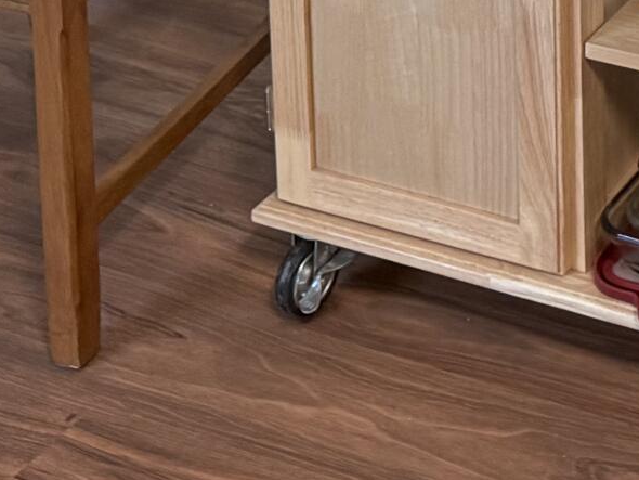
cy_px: -656
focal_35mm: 122
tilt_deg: -12.9
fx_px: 2253
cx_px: 857
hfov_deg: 15.3
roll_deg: +0.1
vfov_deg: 10.5
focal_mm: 6.76
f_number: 1.78
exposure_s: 1/81
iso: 200
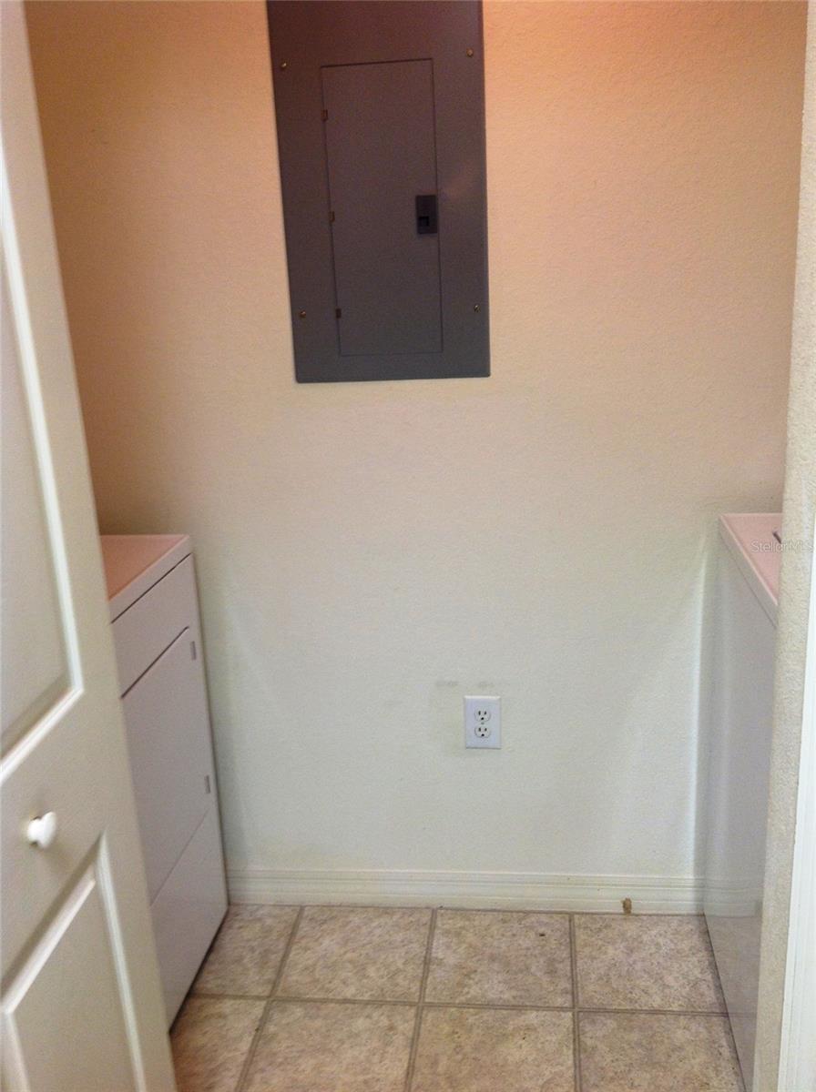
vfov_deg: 52.7
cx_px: 408
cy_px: 546
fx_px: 1103
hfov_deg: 40.6
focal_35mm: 35
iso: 64
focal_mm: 4.28
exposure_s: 1/15
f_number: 2.4
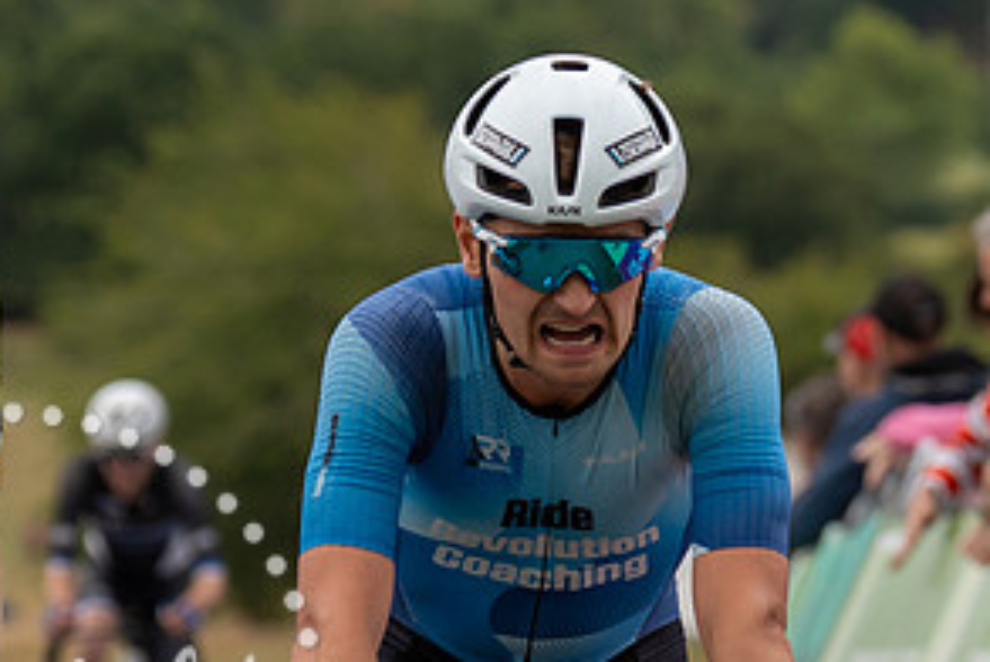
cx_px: 573
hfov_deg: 4.1
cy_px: 415
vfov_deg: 2.8
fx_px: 13681
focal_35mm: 497
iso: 640
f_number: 3.5
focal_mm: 106
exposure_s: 1/1000
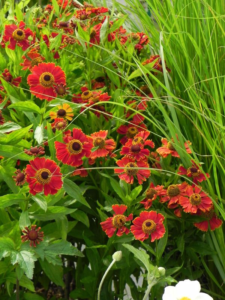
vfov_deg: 16.8
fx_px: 1014
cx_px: 112
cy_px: 150
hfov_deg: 12.7
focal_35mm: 117
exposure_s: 1/250
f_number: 4.5
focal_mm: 20.8
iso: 160
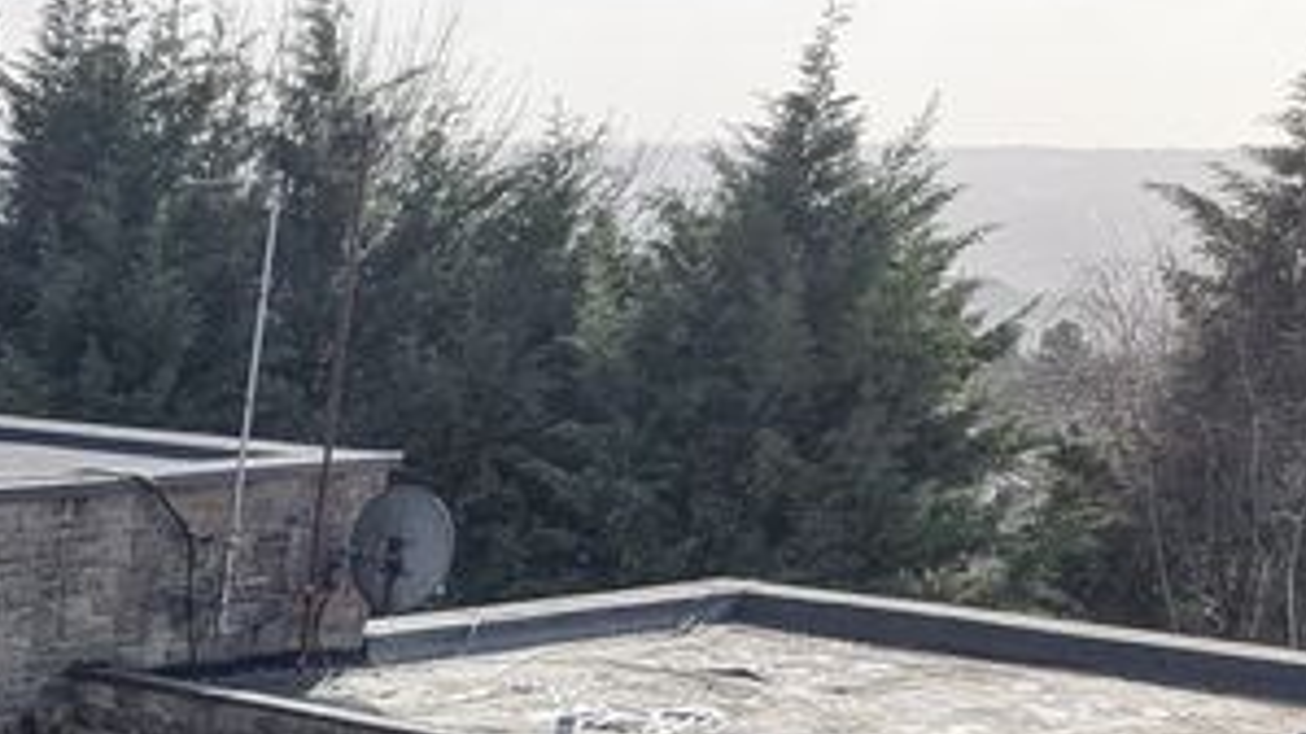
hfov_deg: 19.0
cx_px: -708
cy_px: 1619
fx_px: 3358
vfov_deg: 11.0
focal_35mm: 97
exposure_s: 1/2000
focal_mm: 8.67
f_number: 1.8
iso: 410
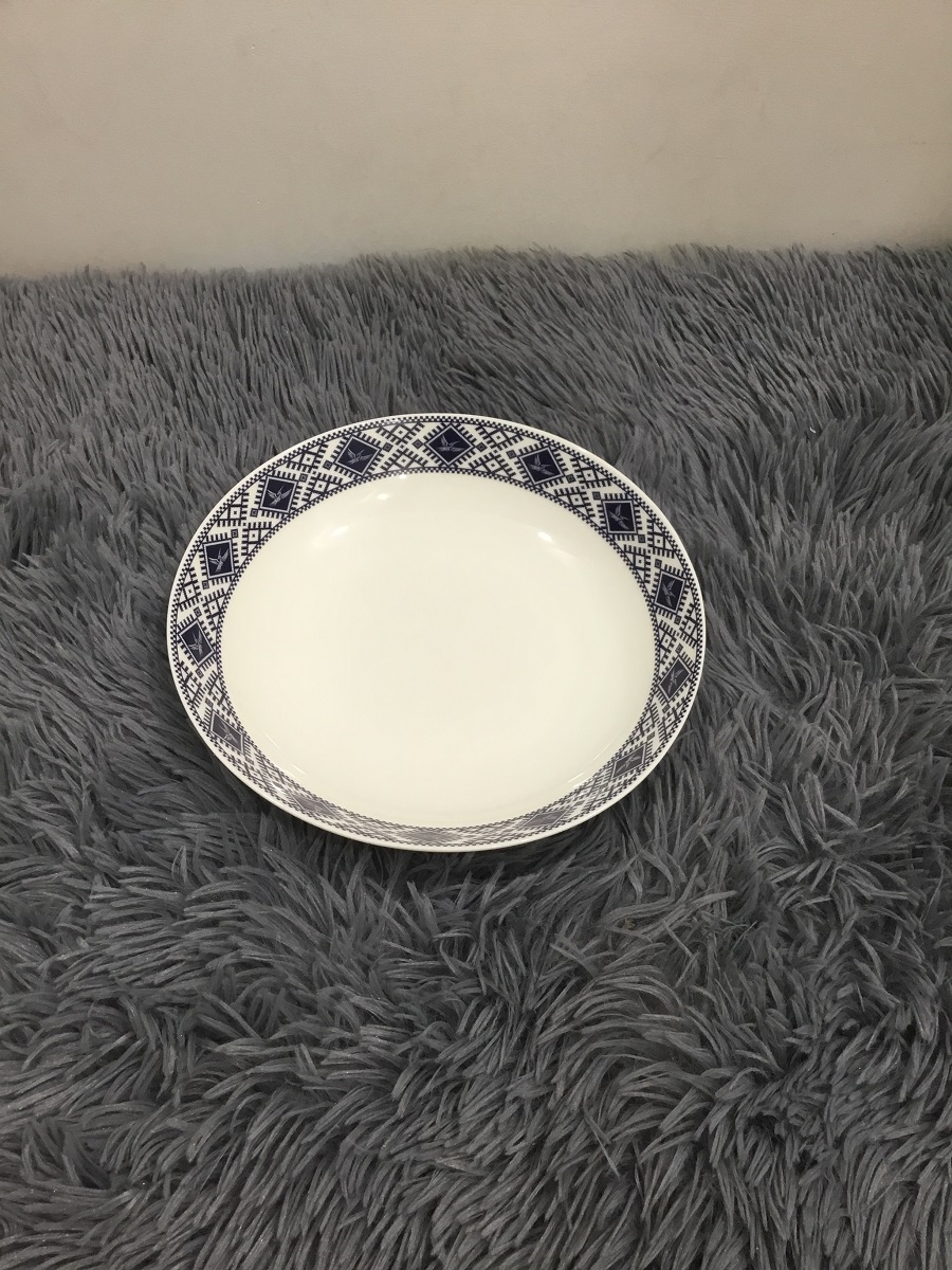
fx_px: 1137
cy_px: 635
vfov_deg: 58.4
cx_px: 476
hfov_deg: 45.4
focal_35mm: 31
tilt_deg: -52.3
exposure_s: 1/33
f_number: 2.4
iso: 64
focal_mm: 3.3
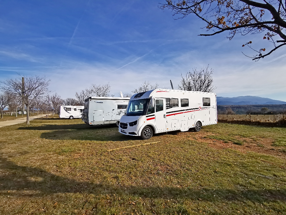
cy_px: 108
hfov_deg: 94.5
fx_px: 132
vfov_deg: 78.1
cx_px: 143
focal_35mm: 16
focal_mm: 2.35
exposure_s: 1/1100
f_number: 2.2
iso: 50
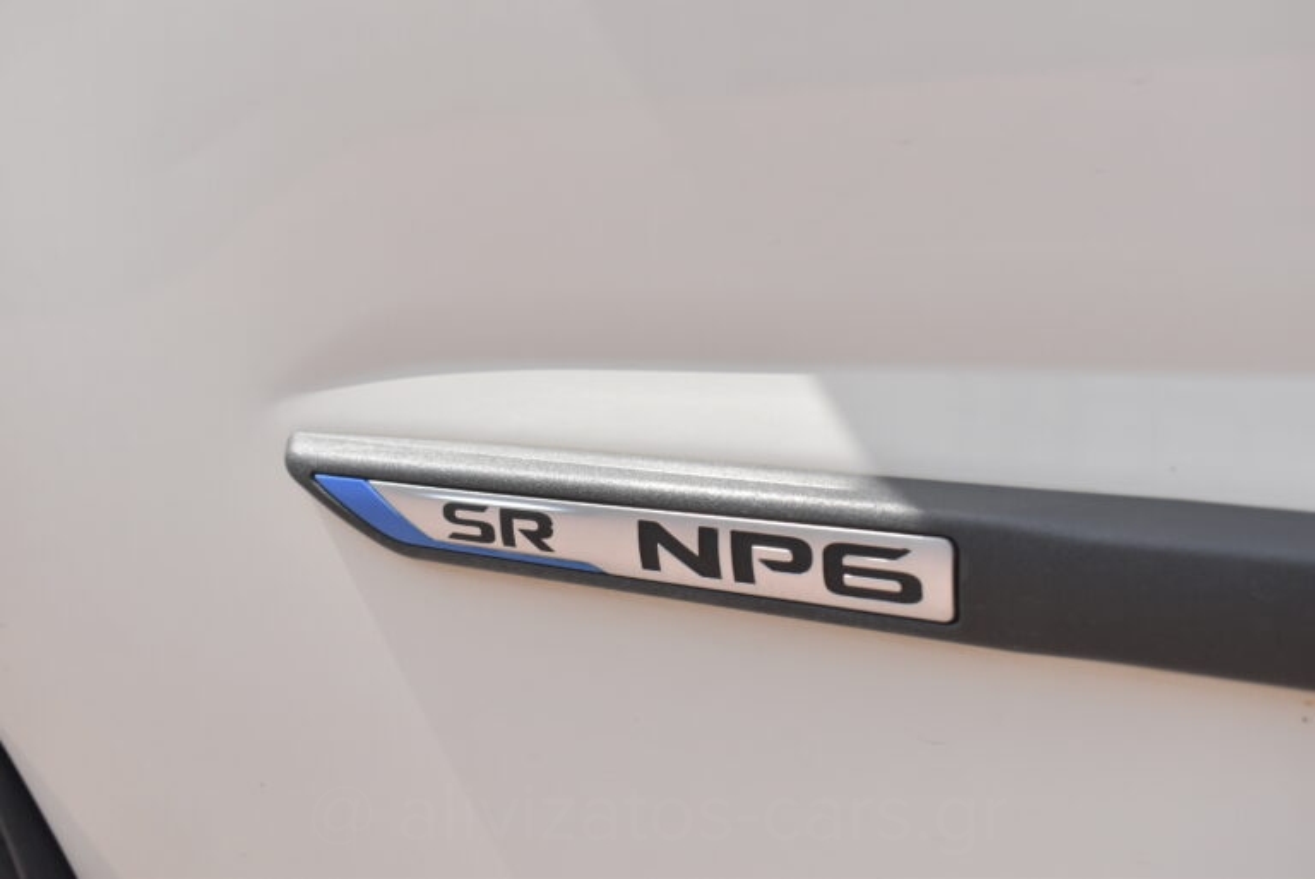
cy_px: 440
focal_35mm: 40
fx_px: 1480
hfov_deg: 47.9
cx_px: 658
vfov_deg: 33.1
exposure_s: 1/4000
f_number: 5.6
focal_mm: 27
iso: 1600
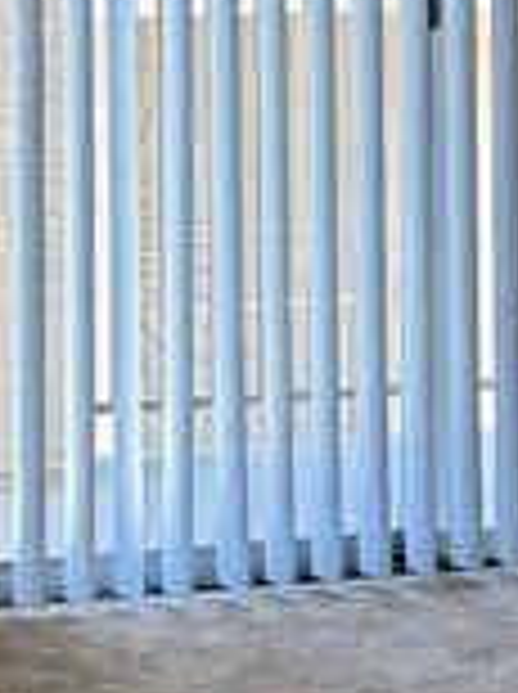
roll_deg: +0.1
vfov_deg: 12.2
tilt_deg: -5.0
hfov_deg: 8.9
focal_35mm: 160
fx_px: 3201
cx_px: 860
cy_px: 0
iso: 80
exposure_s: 1/120
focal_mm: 6.76
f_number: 1.78
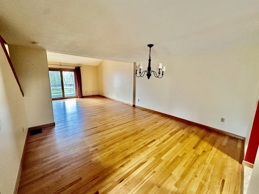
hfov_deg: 102.1
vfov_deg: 85.7
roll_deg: -0.6
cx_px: 130
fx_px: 105
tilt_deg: -8.8
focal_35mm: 14
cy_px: 97
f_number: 2.2
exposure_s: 1/60
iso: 640
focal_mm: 2.22
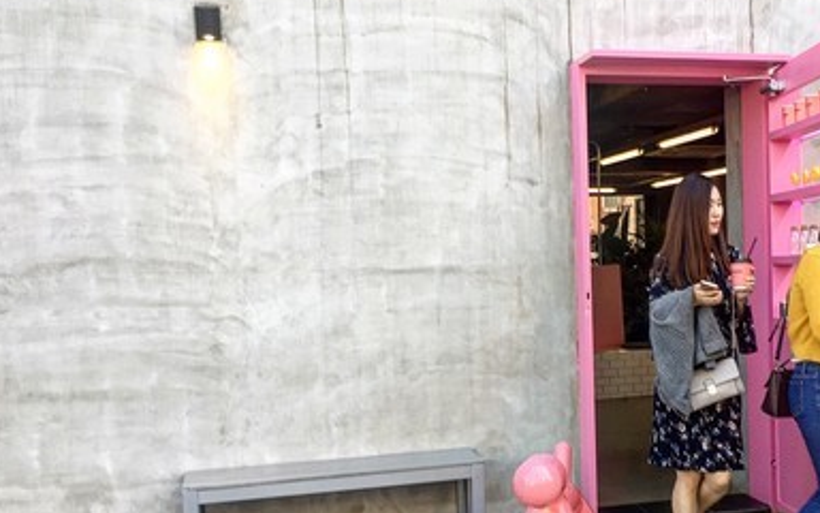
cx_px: 559
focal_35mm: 48
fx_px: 1073
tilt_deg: -3.5
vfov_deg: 26.8
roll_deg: +1.0
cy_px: 312
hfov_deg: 41.2
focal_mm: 4.15
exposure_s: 1/123
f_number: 2.2
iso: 25
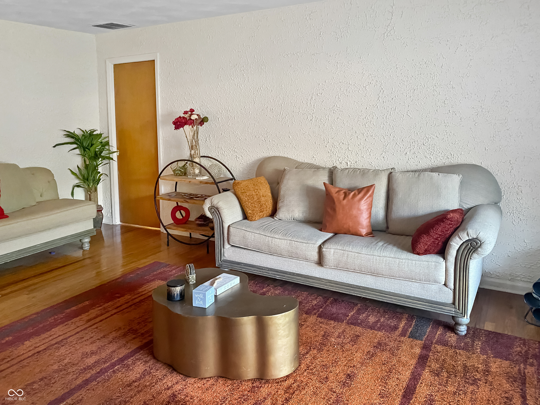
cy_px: 202
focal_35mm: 26
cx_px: 270
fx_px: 406
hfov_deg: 67.3
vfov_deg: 53.1
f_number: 1.8
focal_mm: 4.25
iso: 640
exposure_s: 1/30
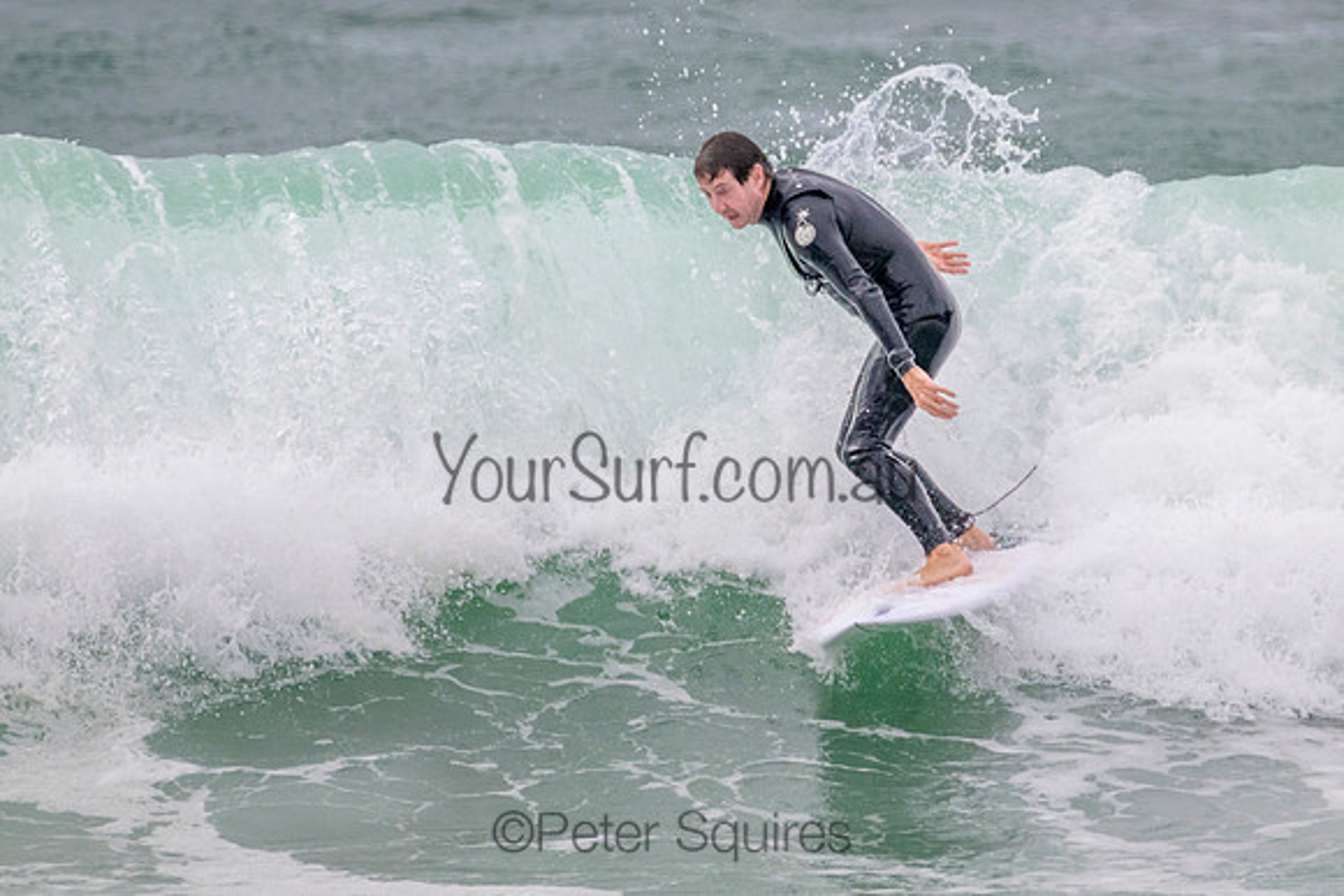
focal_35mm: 1087
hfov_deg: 1.9
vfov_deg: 1.3
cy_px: 366
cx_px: 754
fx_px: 40605
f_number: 11
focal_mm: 800
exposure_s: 1/2000
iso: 1600
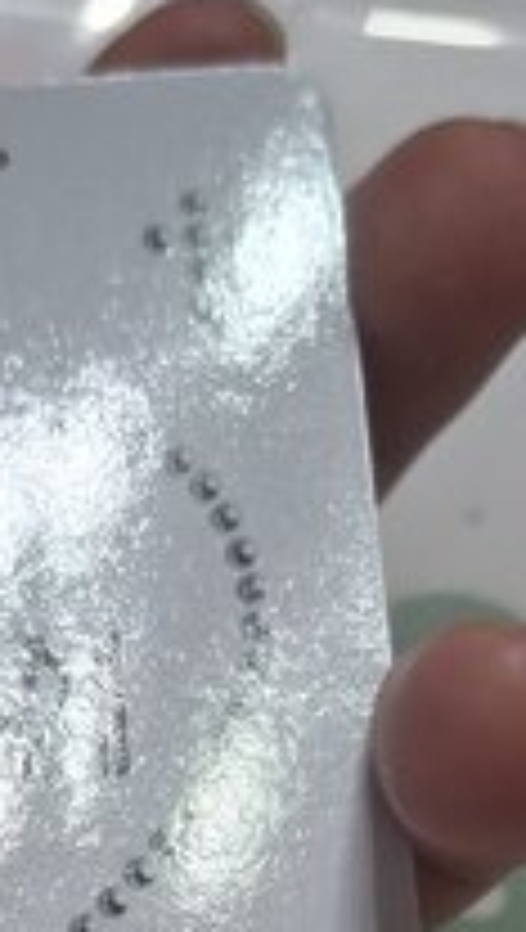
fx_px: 1729
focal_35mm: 70
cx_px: 274
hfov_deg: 17.3
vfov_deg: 27.0
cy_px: 1087
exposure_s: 1/120
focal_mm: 4.69
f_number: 1.8
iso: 200
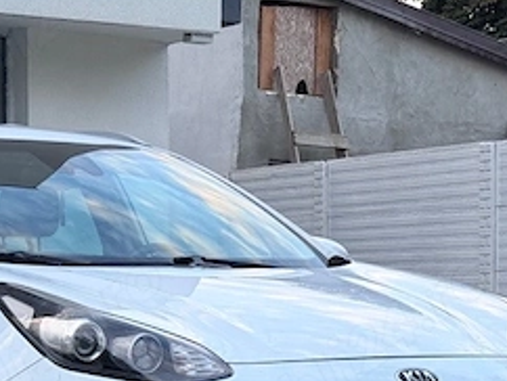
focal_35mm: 119
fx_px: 1745
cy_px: 373
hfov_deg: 16.4
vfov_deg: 12.3
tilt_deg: -2.0
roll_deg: +0.2
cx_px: 109
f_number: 1.78
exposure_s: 1/121
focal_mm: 6.76
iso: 50
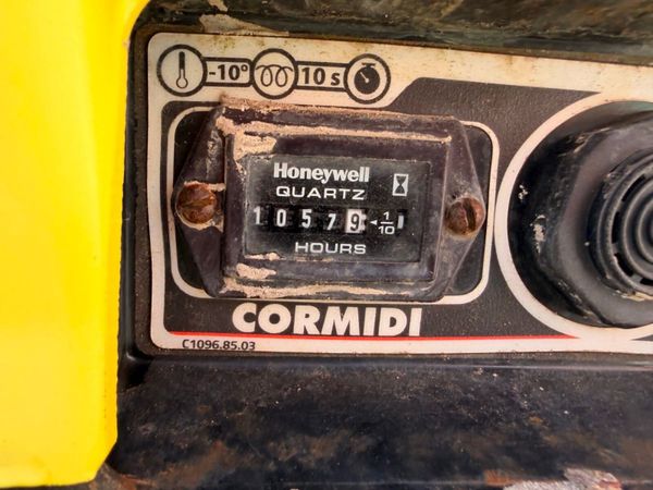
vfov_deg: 56.8
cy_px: 245
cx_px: 326
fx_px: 453
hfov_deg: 71.6
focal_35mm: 24
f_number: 2.2
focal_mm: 2.22
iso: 50
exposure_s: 1/404
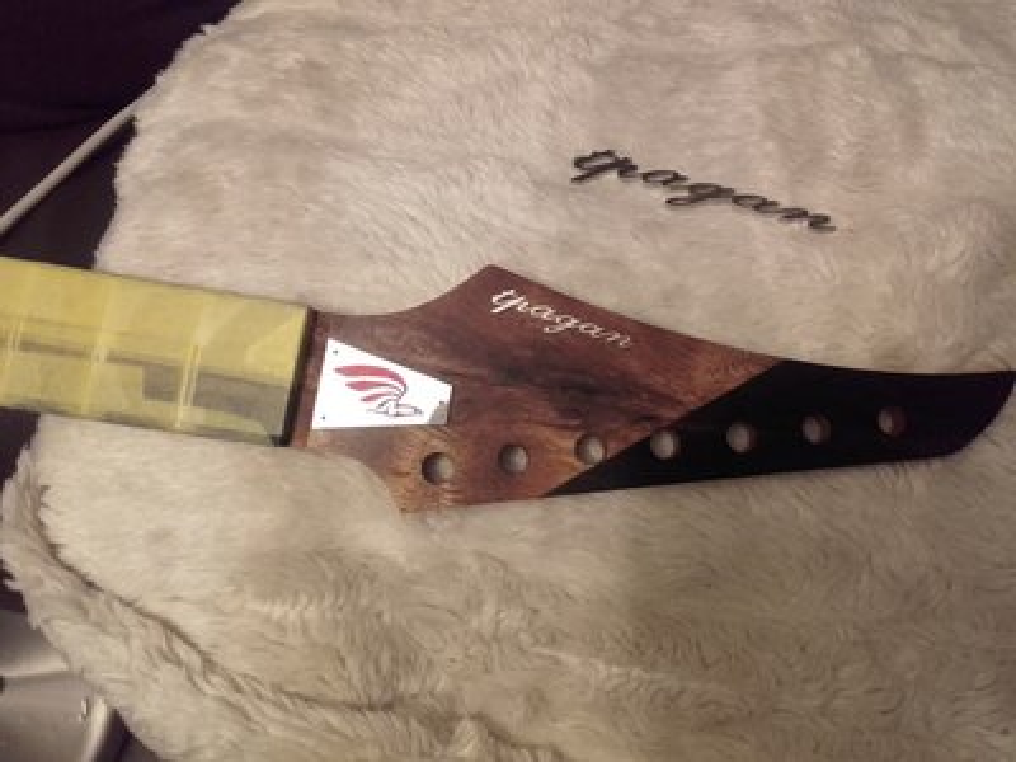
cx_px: 508
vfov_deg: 45.4
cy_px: 381
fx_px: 910
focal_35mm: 31
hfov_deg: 58.4
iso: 110
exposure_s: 1/17
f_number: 2.2
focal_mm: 3.31
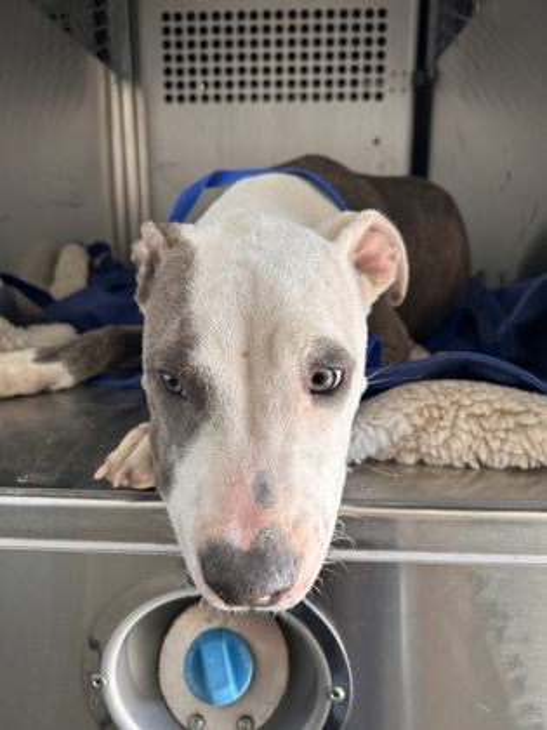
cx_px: 274
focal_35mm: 26
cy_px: 365
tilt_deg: -17.9
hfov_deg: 53.1
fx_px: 548
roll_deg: -2.5
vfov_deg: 67.3
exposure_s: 1/121
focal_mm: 5.7
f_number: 1.5
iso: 50
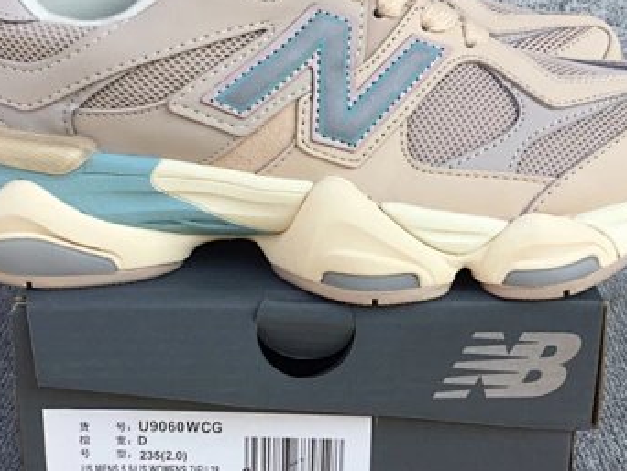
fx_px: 1051
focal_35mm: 58
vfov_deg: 25.3
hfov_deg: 33.2
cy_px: 213
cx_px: 314
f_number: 2.4
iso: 25
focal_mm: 3.3
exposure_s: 1/403
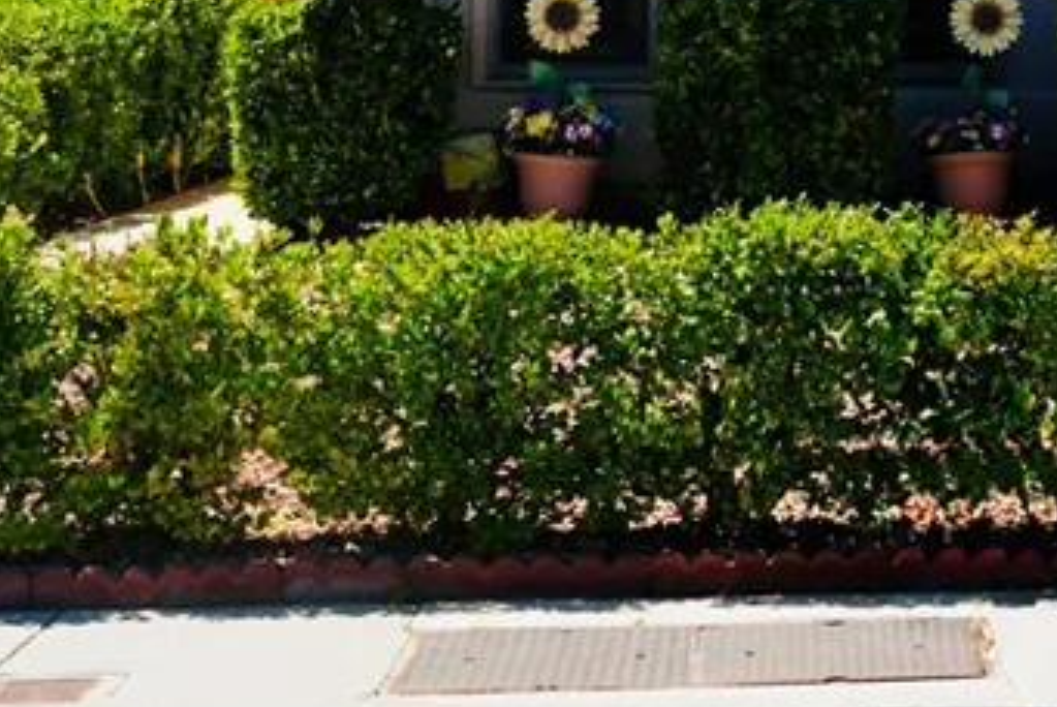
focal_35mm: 133
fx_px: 3914
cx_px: 1181
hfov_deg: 15.0
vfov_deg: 10.2
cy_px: -129
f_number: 8
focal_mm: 29.6
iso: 100
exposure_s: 1/125
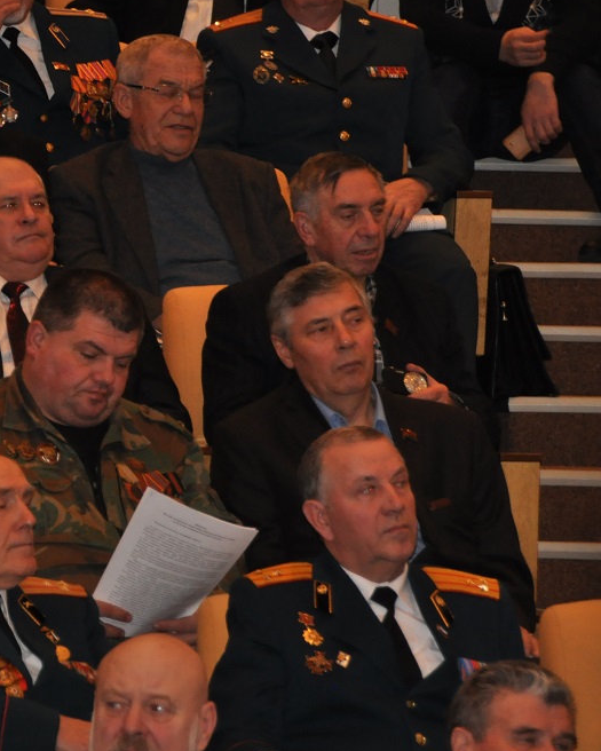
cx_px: -77
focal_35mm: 288
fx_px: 6400
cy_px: 380
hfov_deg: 5.4
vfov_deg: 6.7
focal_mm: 105
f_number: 5.3
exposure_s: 1/60
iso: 800
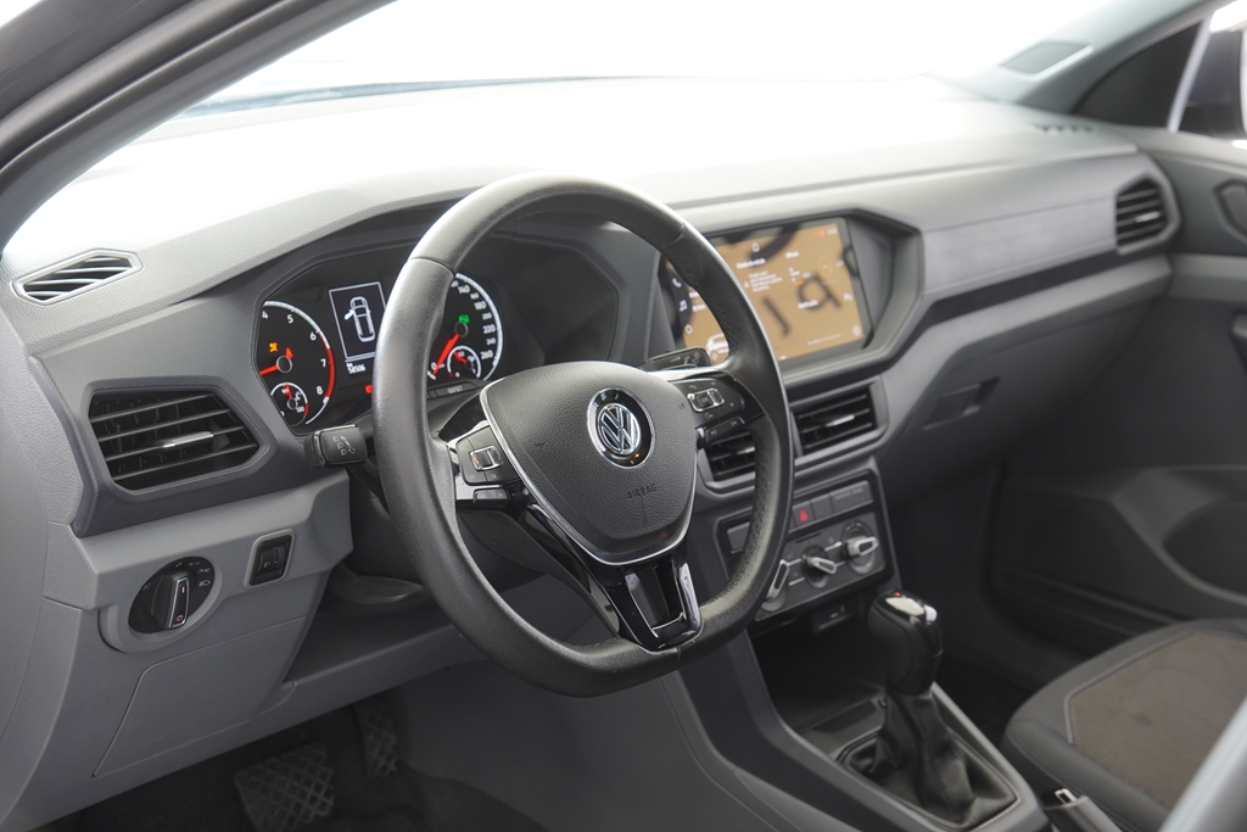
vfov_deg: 26.5
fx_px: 1767
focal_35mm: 51
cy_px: 416
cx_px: 624
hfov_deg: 38.9
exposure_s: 1/60
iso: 400
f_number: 4
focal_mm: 34
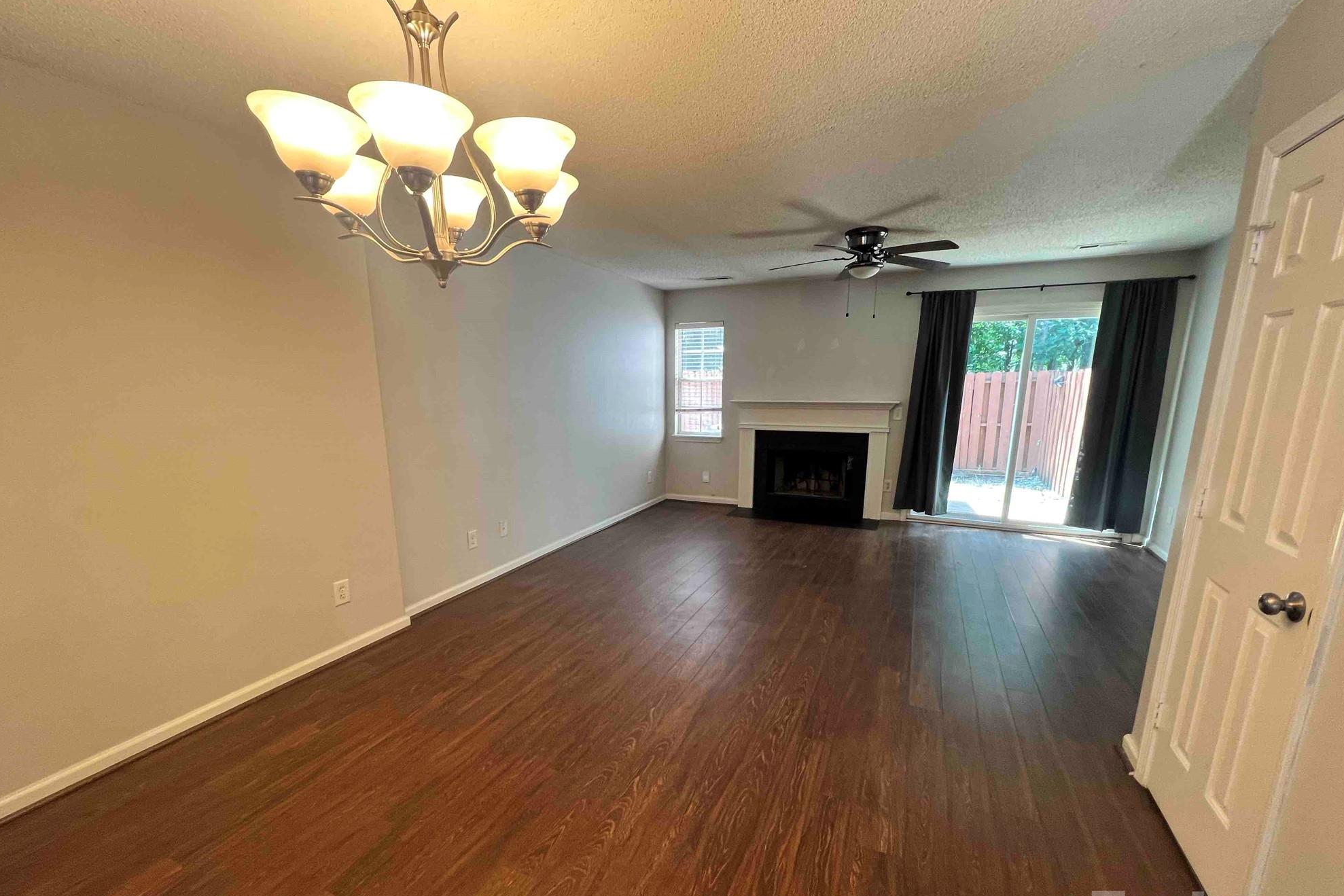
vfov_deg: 80.9
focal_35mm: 14
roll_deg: -0.2
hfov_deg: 104.2
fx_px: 523
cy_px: 503
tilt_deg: -13.2
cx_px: 657
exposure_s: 1/60
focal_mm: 1.57
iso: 125
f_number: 1.8
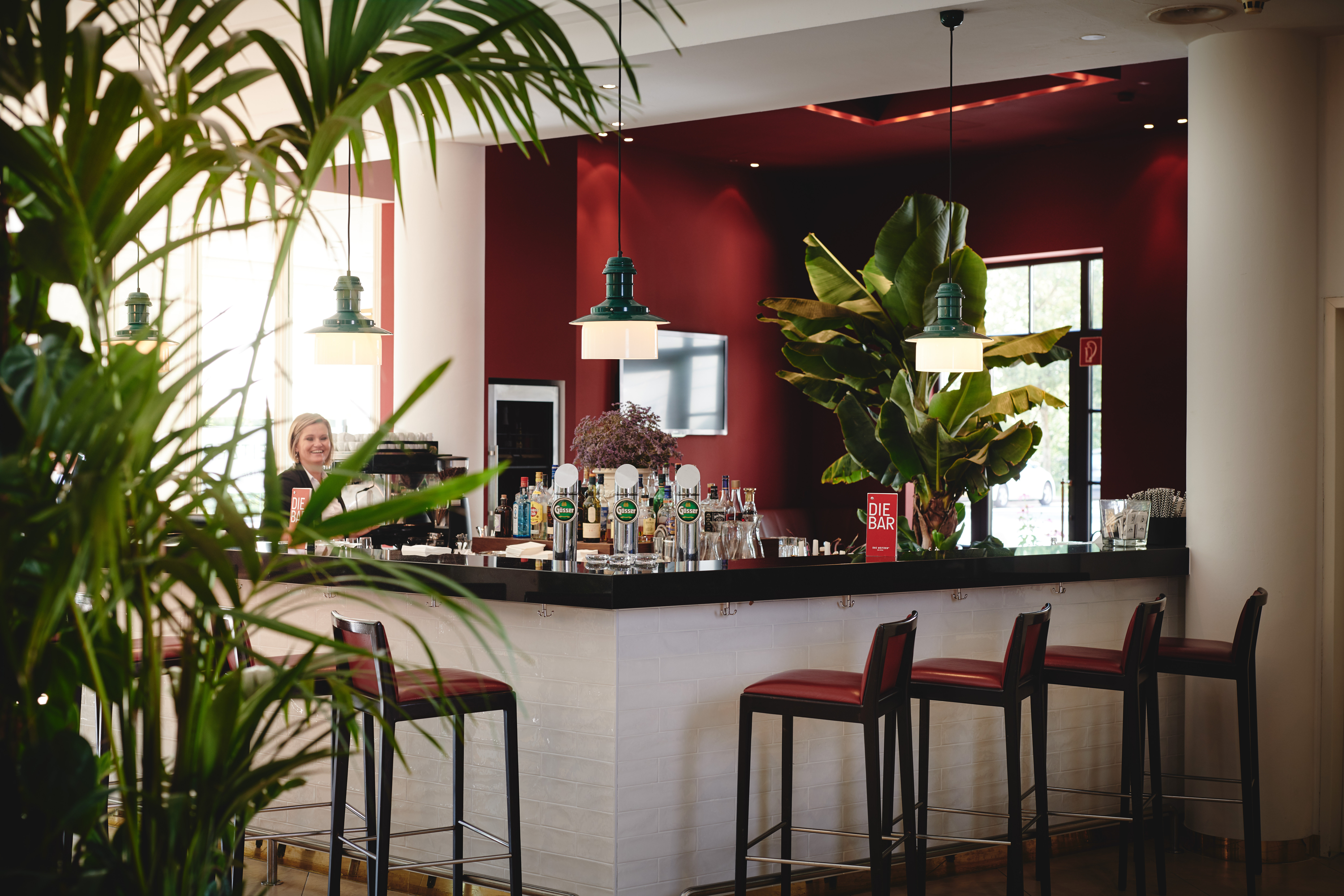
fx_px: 1867
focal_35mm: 50
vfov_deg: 27.0
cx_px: 672
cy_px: 448
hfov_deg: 39.6
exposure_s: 1/20
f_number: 4.5
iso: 100
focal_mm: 50
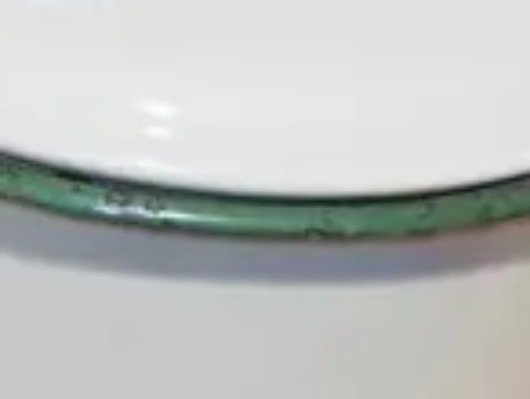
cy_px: -80
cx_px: -980
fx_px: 3435
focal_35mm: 224
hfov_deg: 7.8
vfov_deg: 6.6
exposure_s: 1/60
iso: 1600
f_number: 5.6
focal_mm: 16
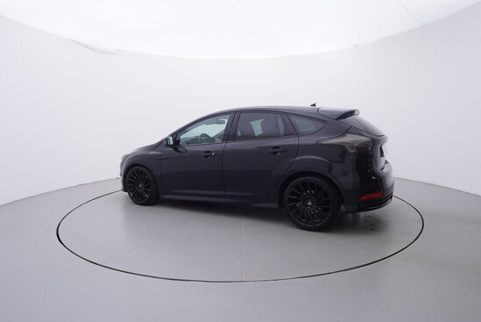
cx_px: 240
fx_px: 301
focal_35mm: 22
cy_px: 161
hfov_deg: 77.3
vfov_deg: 56.2
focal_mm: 15
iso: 200
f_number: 5
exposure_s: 1/80
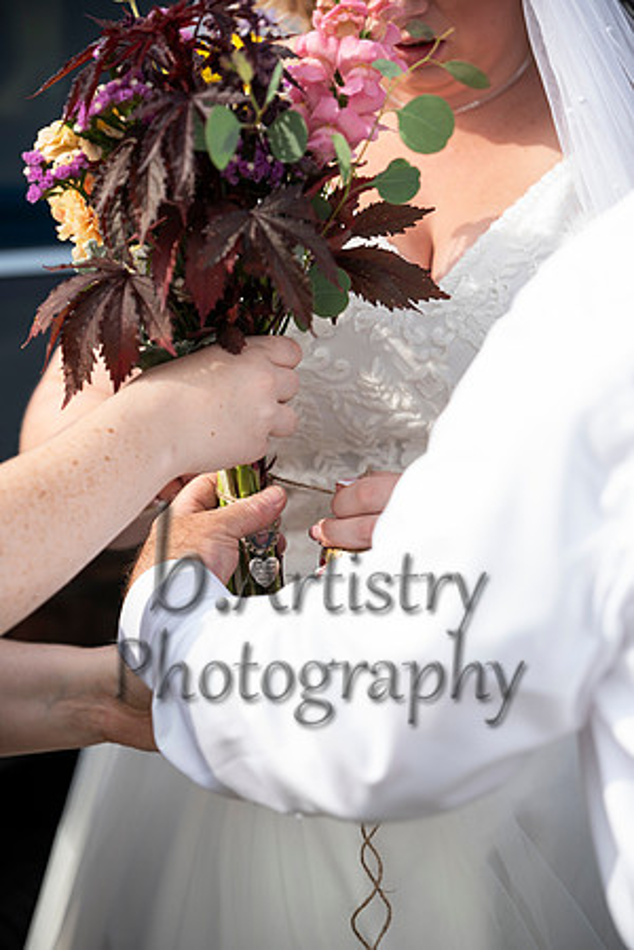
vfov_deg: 14.2
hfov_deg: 9.5
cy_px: 475
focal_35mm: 145
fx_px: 3830
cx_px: 317
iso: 125
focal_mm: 145
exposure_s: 1/500
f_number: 3.5
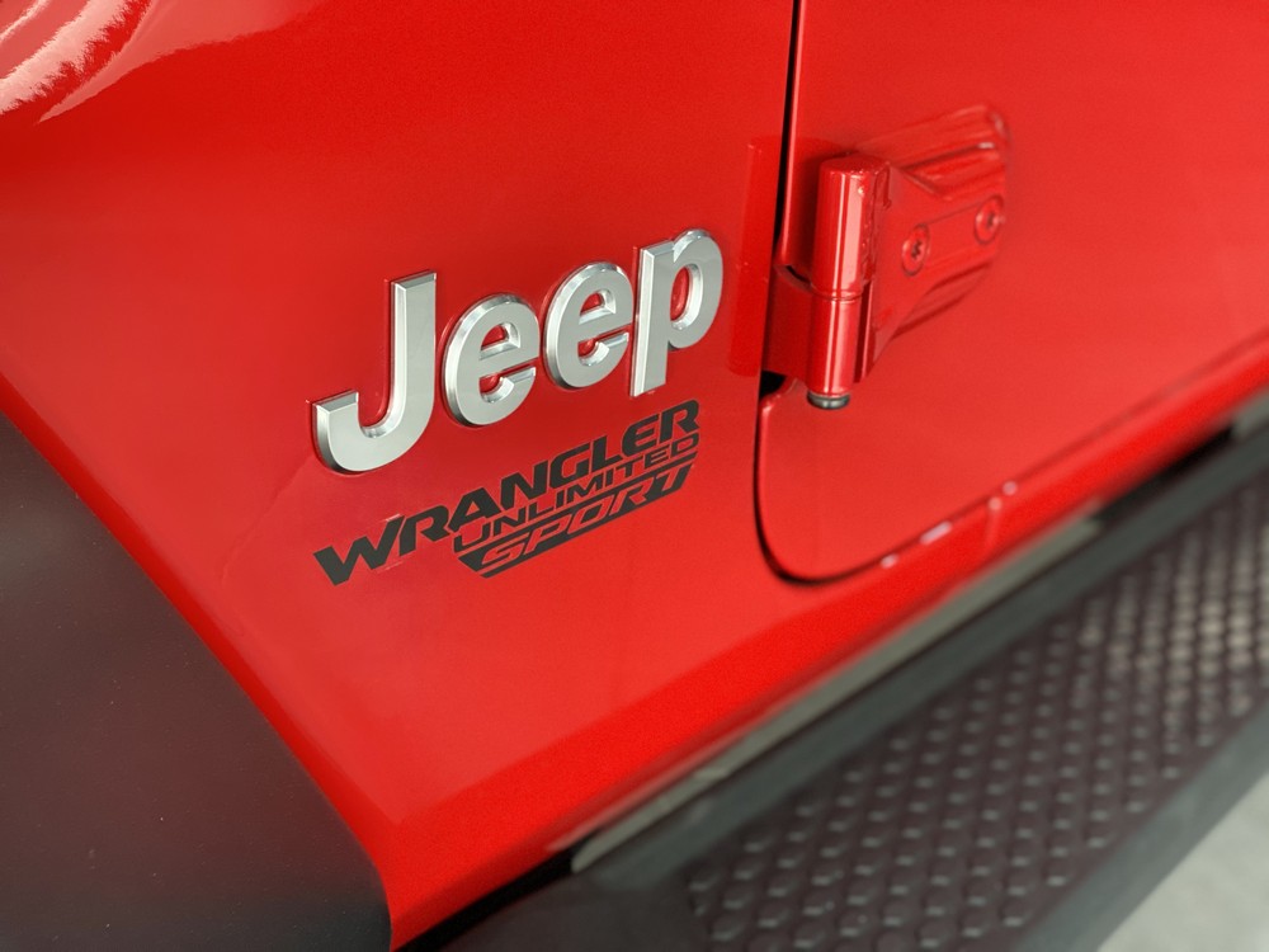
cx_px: 634
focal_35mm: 52
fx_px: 1906
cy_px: 476
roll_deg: -4.7
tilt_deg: -26.1
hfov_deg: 36.8
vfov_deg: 28.0
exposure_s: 1/122
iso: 160
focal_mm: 6
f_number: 2
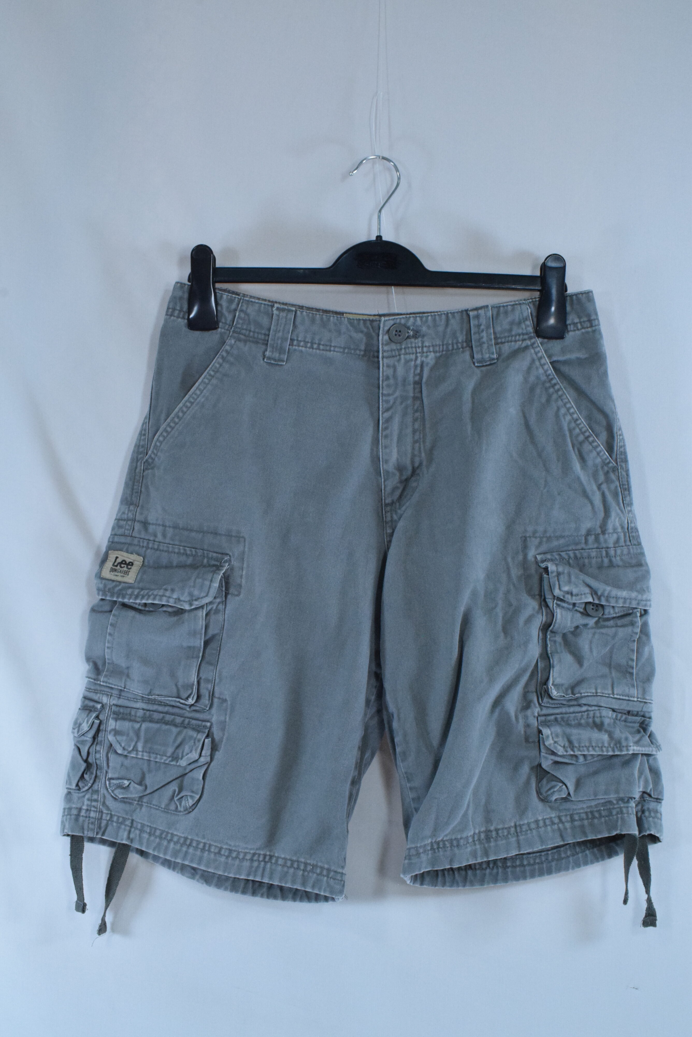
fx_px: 1253
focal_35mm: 44
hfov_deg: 30.9
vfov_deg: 44.9
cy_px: 518
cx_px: 346
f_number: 16
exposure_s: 1/160
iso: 3200
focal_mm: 29
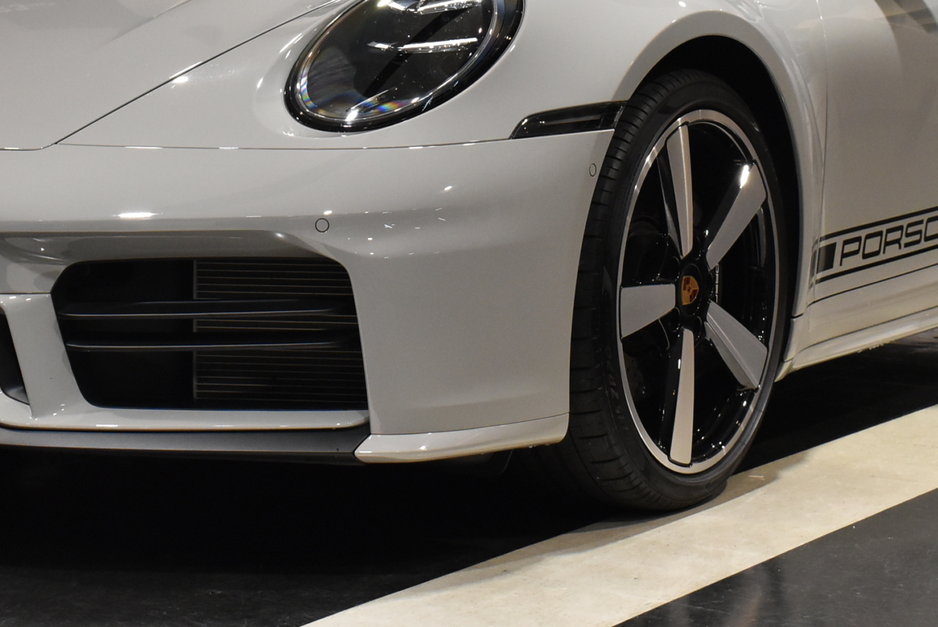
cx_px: 400
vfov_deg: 14.9
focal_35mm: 91
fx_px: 2373
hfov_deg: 22.3
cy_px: 83
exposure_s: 1/50
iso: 1800
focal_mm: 32
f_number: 8
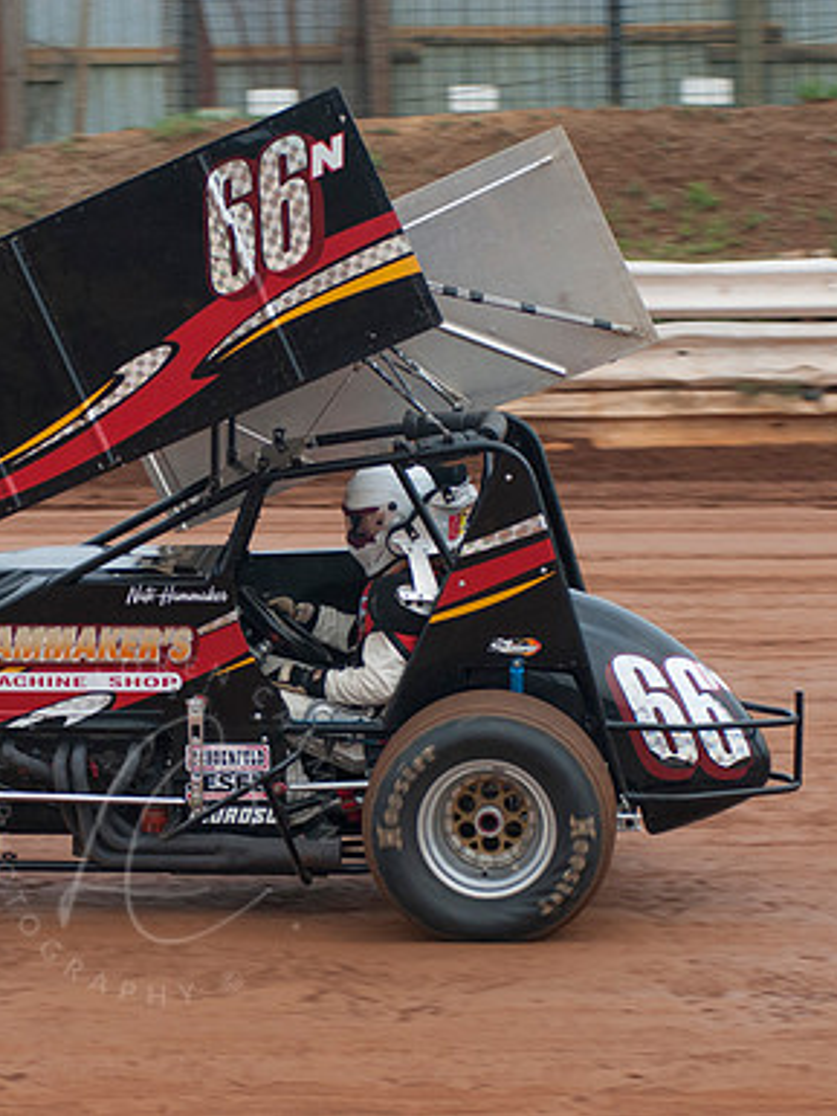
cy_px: 559
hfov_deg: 8.5
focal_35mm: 174
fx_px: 5607
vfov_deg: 11.4
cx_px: 162
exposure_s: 1/320
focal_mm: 80
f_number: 4
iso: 320
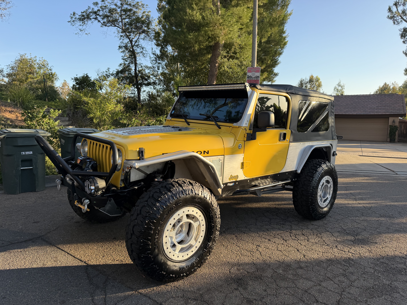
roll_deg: +0.5
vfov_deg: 56.8
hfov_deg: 71.6
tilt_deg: -6.7
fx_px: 282
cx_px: 204
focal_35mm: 24
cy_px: 152
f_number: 1.78
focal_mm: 6.76
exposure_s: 1/1211
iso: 100
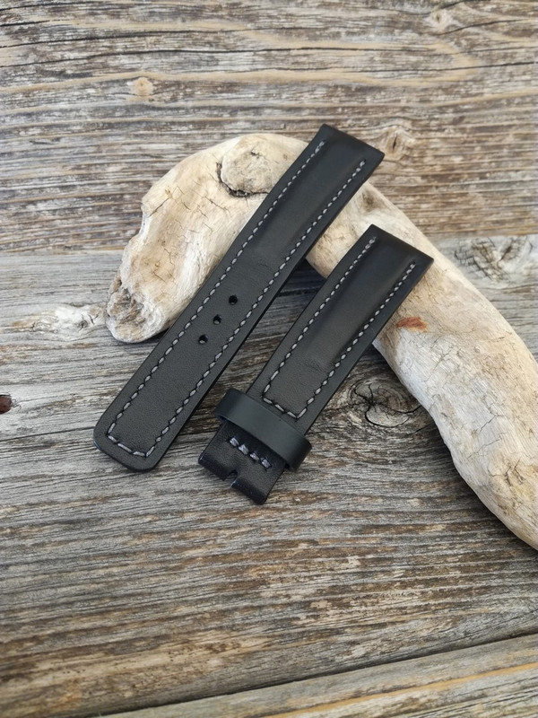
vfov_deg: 65.3
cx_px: 269
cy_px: 359
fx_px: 560
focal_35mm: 27
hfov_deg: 51.4
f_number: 2
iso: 64
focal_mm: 3.79
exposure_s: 1/33.3
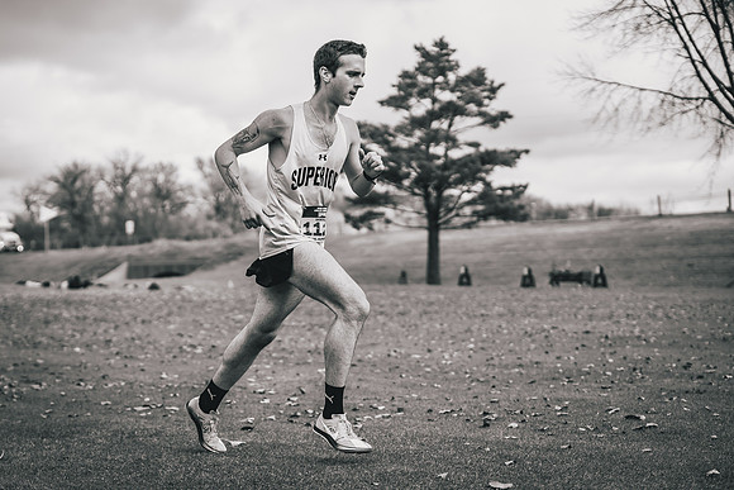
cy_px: 253
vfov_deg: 21.1
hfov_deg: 31.1
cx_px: 291
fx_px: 1314
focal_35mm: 64
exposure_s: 1/3200
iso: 200
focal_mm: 53
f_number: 2
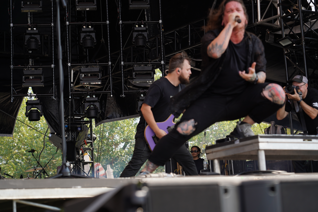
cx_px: 159
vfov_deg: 13.7
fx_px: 883
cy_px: 106
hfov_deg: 20.4
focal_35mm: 100
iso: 100
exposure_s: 1/250
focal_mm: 100
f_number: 5.6
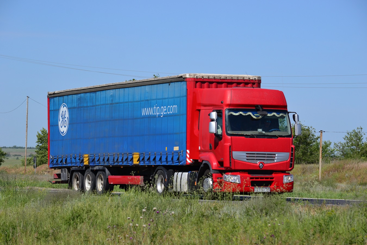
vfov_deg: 8.3
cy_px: 122
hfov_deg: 12.5
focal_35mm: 165
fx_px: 1682
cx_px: 184
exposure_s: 1/1000
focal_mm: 110
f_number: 7.1
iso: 200
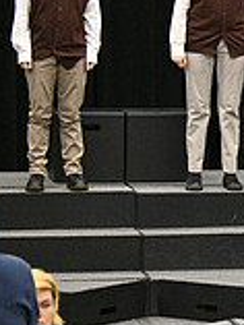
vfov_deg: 8.0
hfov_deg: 5.8
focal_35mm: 248
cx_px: 581
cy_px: 88
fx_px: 2328
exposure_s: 1/800
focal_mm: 70
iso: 6400
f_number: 2.8
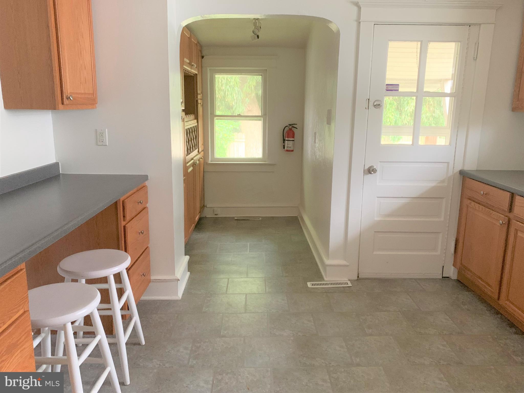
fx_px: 393
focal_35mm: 26
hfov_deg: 67.3
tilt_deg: -12.9
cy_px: 196
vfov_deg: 53.0
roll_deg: +0.8
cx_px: 262
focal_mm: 4.25
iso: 500
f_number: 1.8
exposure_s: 1/30
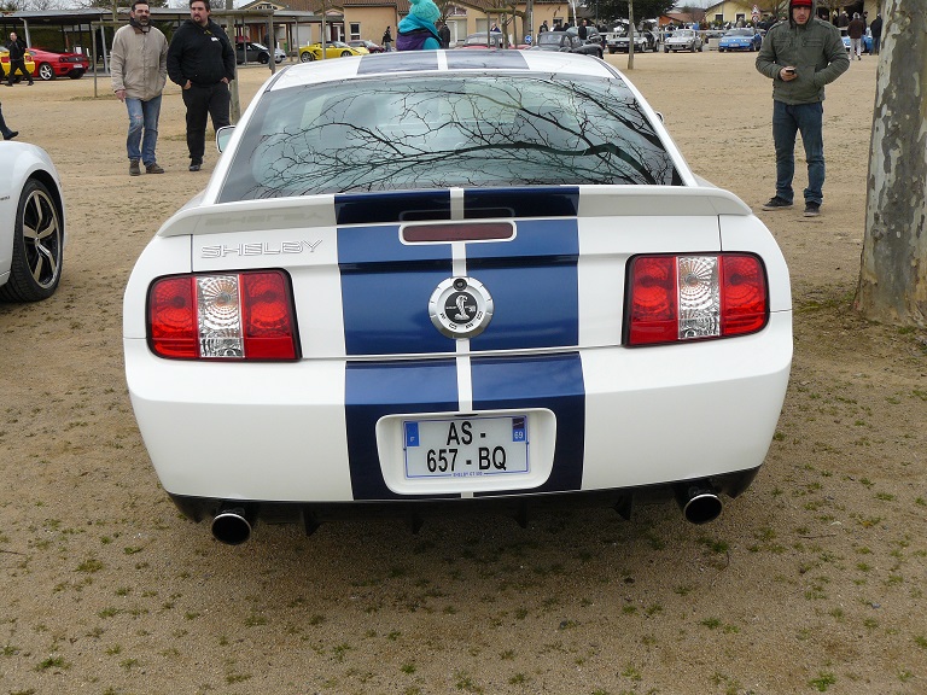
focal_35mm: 43
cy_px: 348
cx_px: 464
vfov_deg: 33.6
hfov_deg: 43.9
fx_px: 1152
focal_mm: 7.1
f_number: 4.5
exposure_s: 1/200
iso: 100
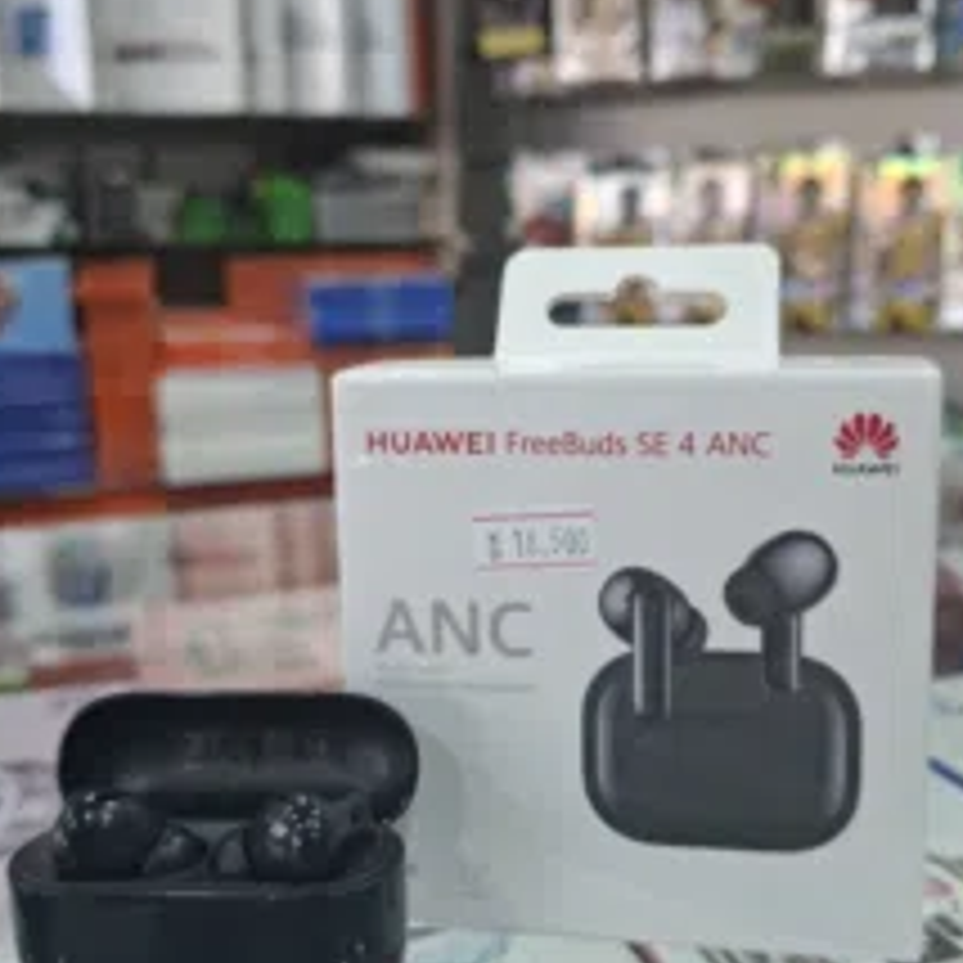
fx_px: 1196
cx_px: 554
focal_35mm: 38
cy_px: 522
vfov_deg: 43.8
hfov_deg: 43.7
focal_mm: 5.54
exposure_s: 1/128
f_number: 1.8
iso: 50
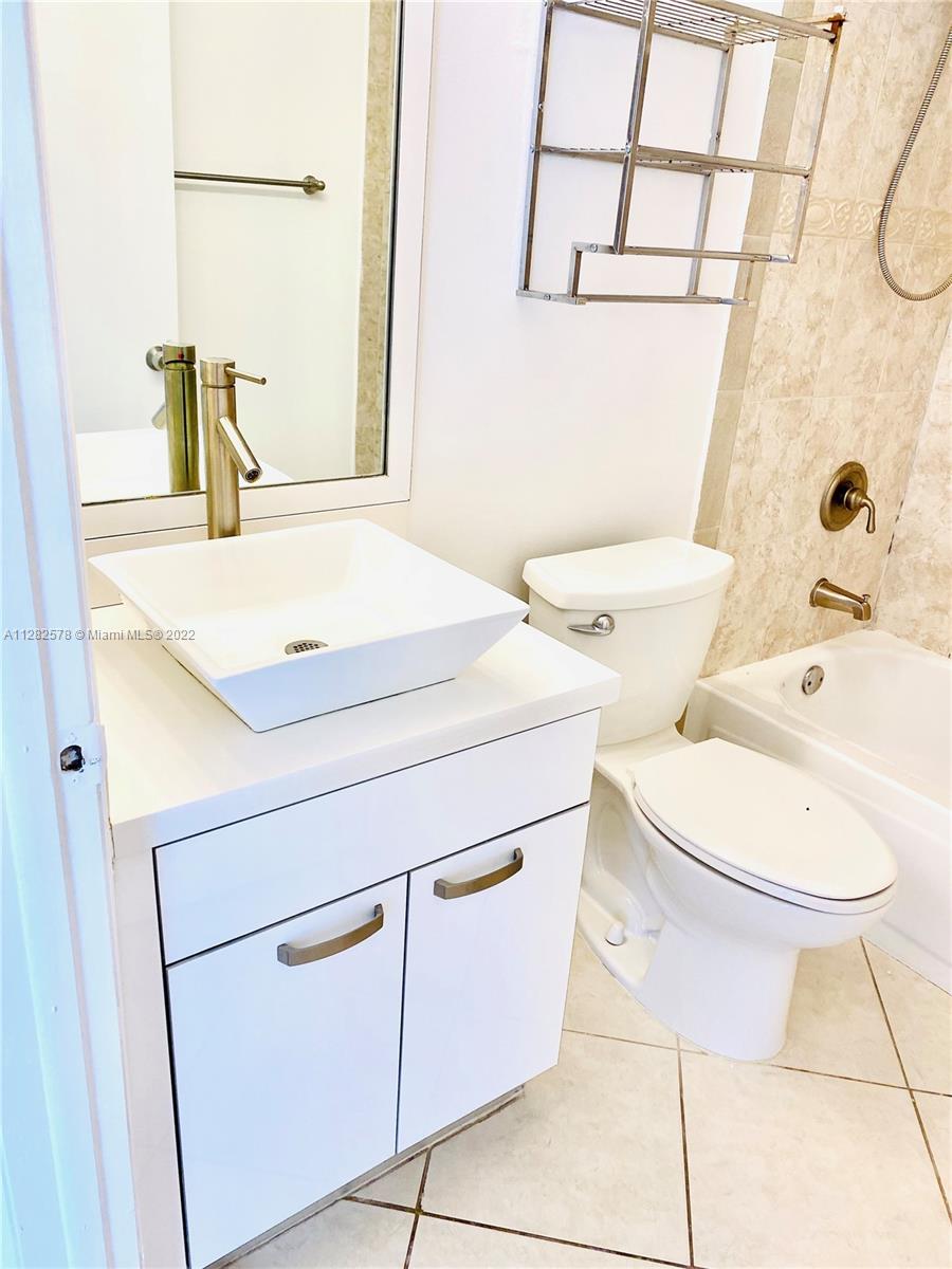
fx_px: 953
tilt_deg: -22.7
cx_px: 476
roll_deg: -4.2
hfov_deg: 53.1
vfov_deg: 67.3
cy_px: 634
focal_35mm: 26
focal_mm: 4.25
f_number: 1.8
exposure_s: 1/120
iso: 80
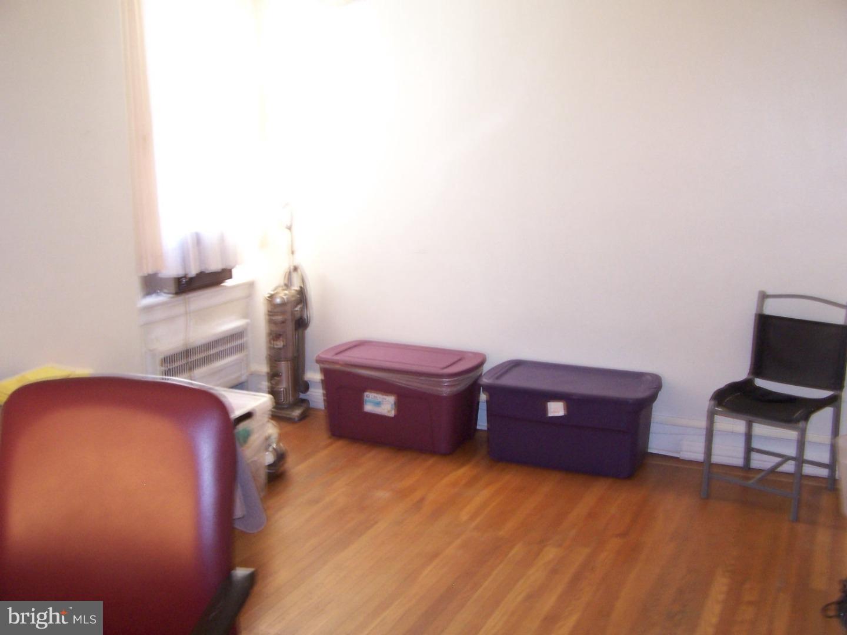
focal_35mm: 38
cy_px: 318
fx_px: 930
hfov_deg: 49.0
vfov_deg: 37.7
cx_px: 424
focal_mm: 6.3
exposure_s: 1/4
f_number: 2.8
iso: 140
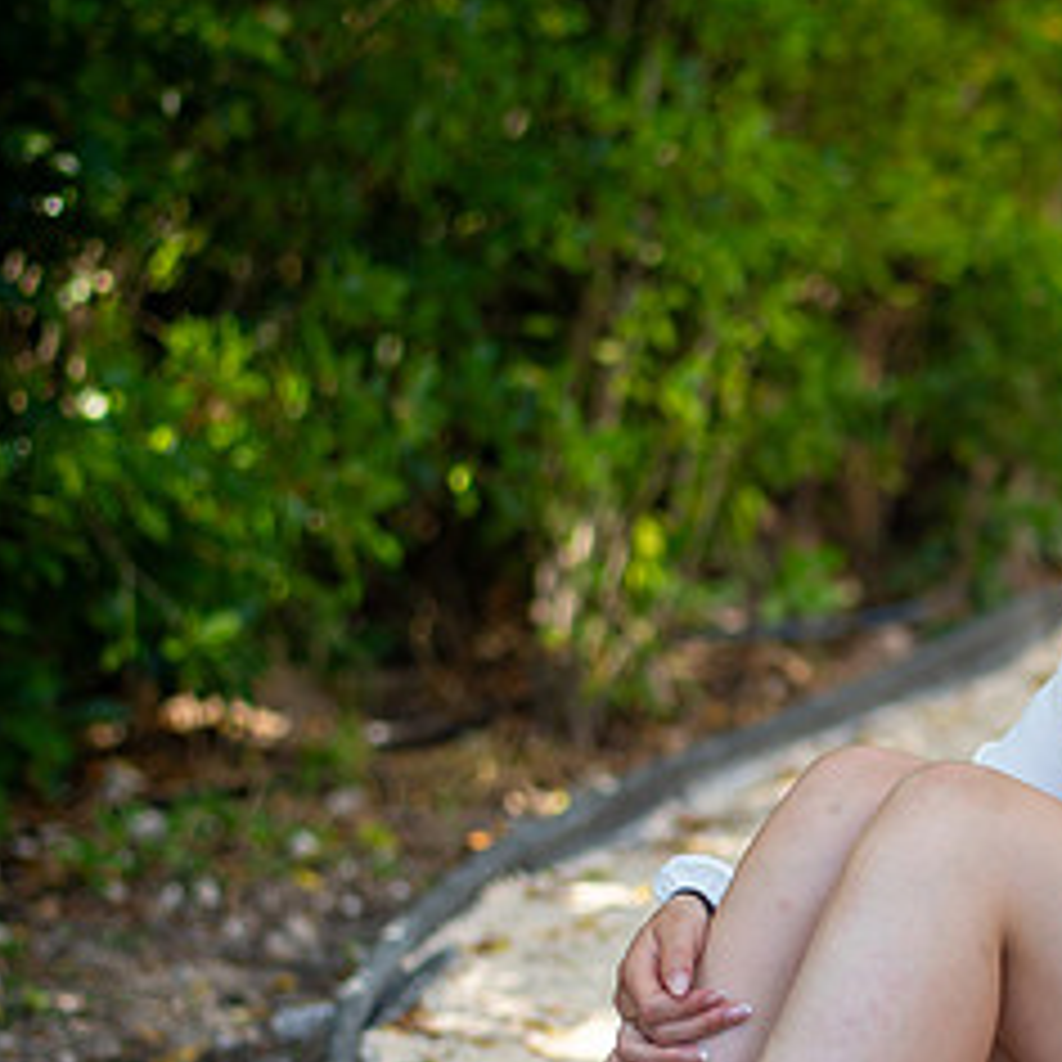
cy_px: 747
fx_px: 4200
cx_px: 1138
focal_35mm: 121
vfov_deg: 14.4
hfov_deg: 14.1
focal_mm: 58
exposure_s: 1/500
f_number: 2.2
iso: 400
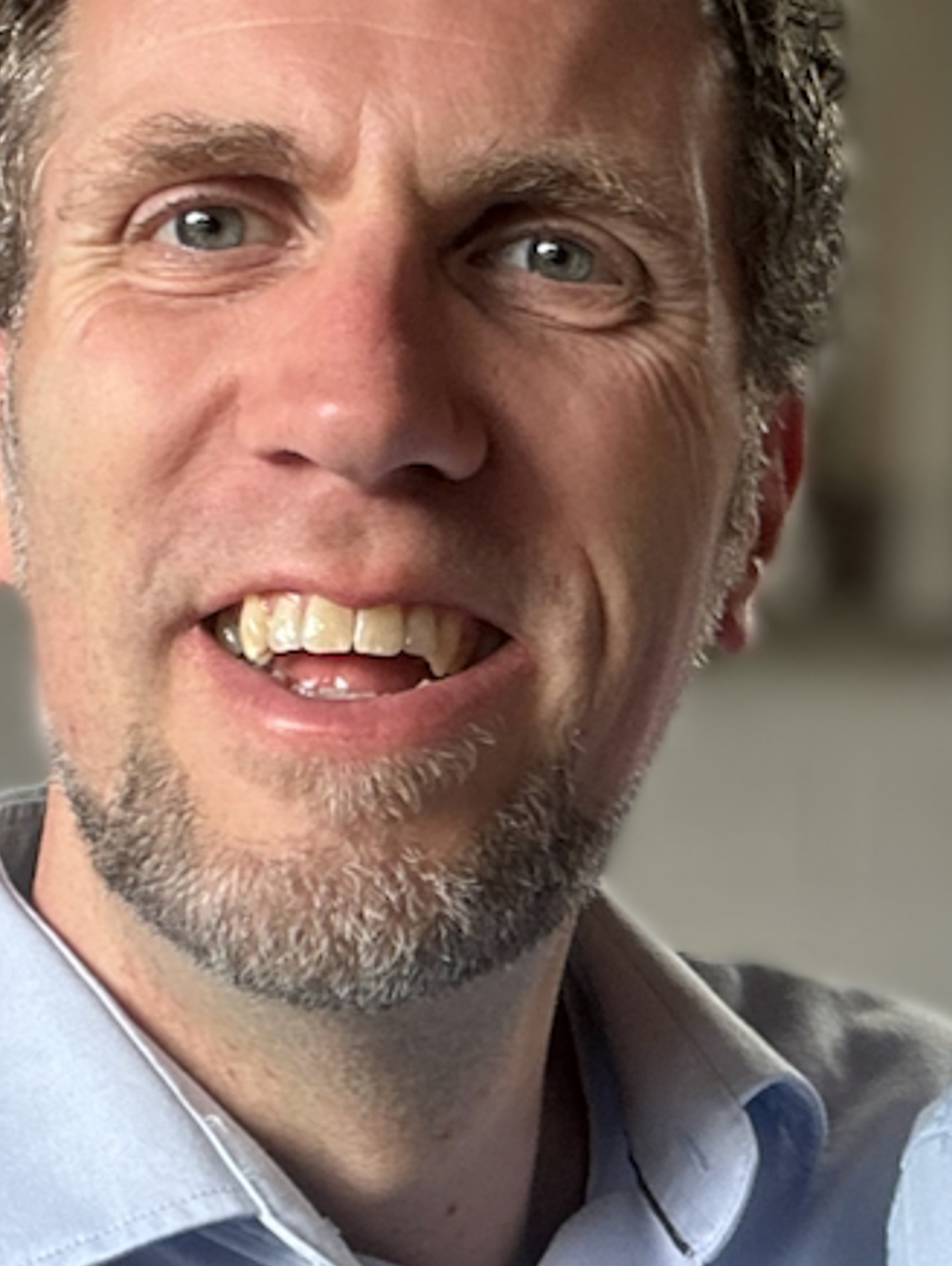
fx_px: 1610
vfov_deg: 42.4
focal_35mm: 44
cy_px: 436
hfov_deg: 32.7
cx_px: 341
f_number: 1.9
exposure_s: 1/83
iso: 80
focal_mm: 2.69
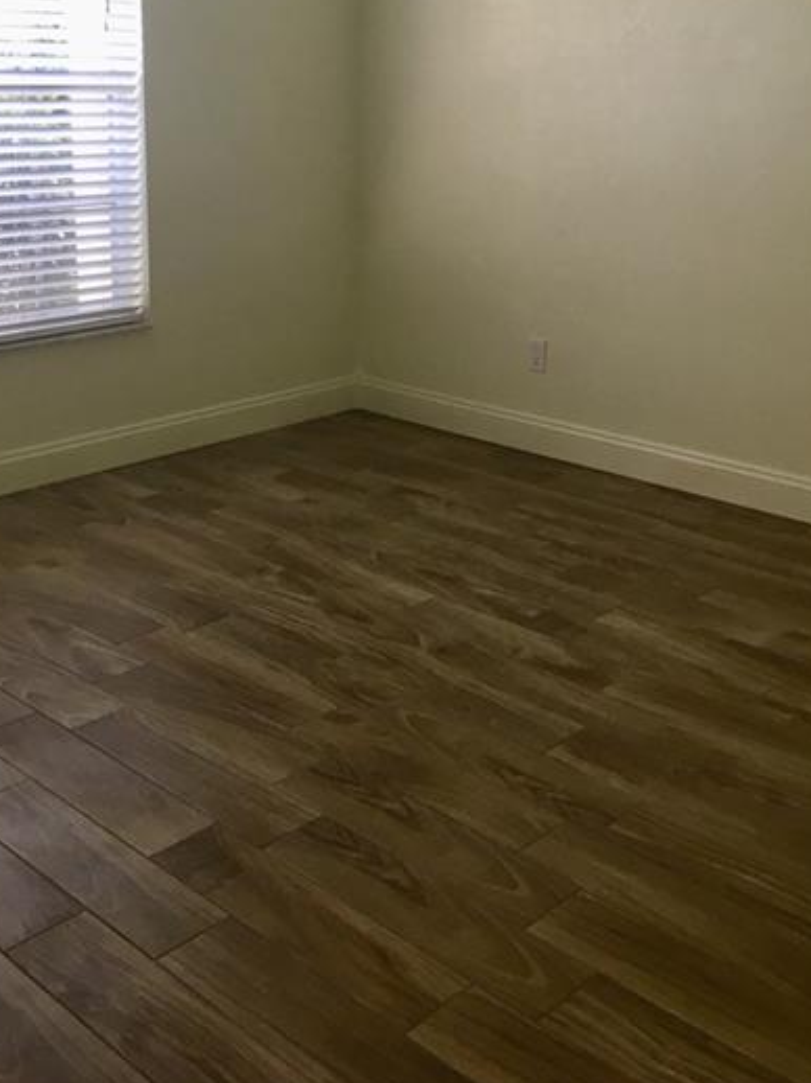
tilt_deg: -13.3
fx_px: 1344
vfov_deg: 42.9
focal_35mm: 43
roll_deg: -1.6
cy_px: 307
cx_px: 370
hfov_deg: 33.6
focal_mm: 4.15
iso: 50
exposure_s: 1/30
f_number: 2.2
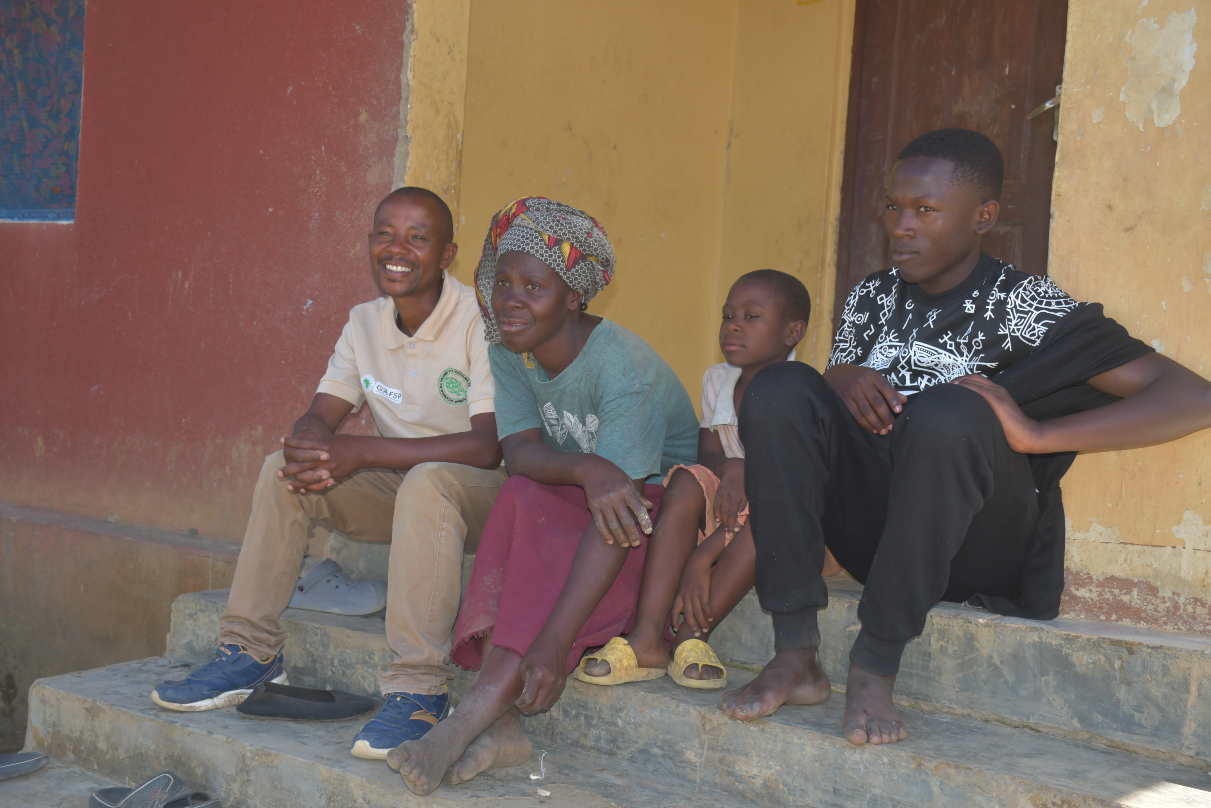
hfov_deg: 43.6
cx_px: 606
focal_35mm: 45
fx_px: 1514
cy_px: 404
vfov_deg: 29.9
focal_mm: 30
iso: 100
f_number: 6.3
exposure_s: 1/125
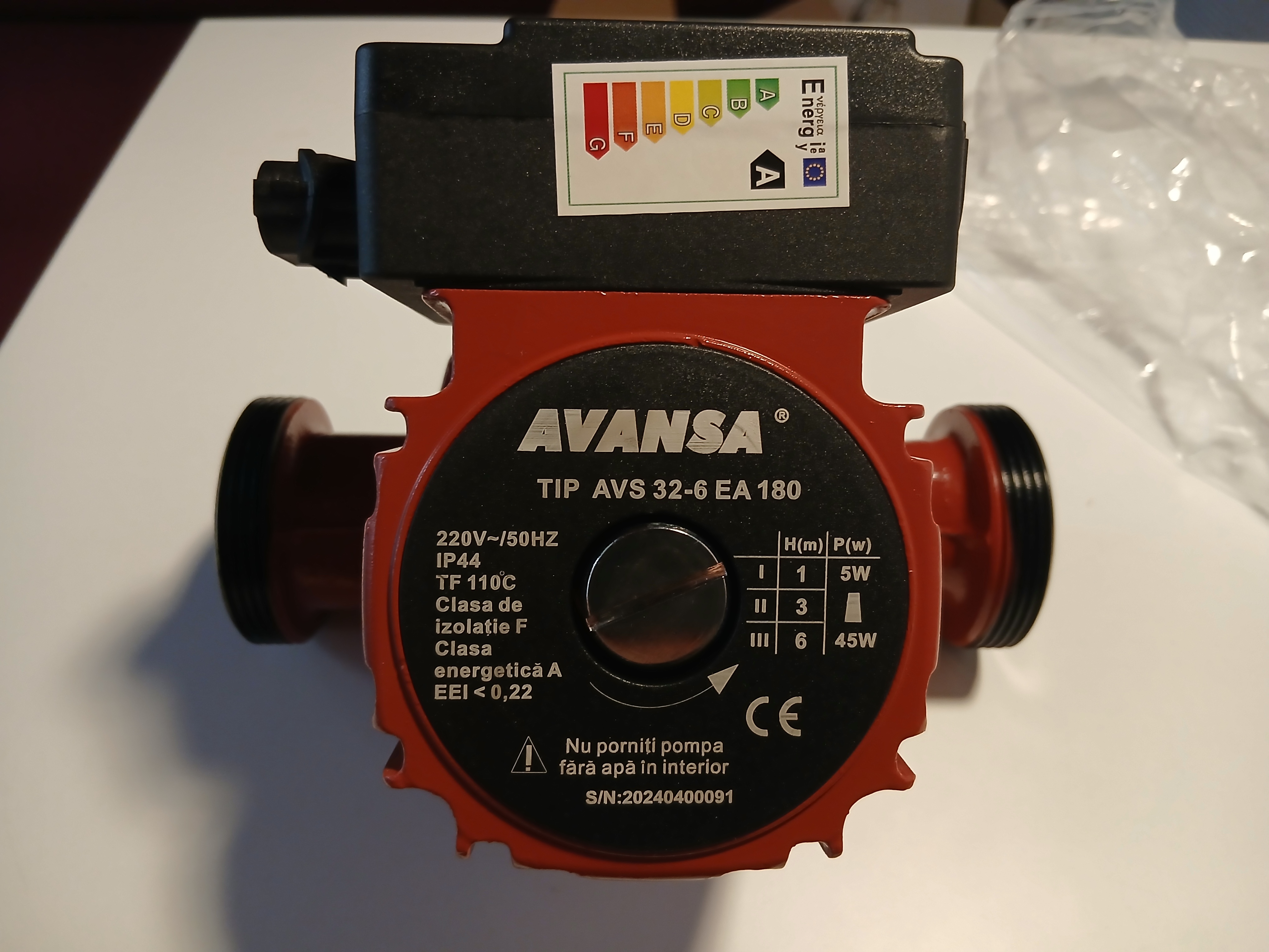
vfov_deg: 53.1
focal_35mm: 26
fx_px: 953
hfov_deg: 67.3
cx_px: 634
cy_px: 476
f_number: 1.8
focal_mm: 3.98
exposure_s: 1/25
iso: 320
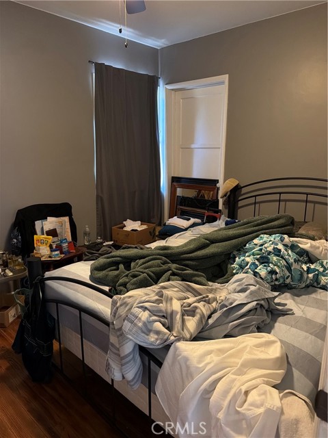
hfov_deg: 56.8
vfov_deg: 71.6
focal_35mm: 24
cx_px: 164
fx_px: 303
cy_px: 219
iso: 800
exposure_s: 1/40
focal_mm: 6.76
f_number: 1.78
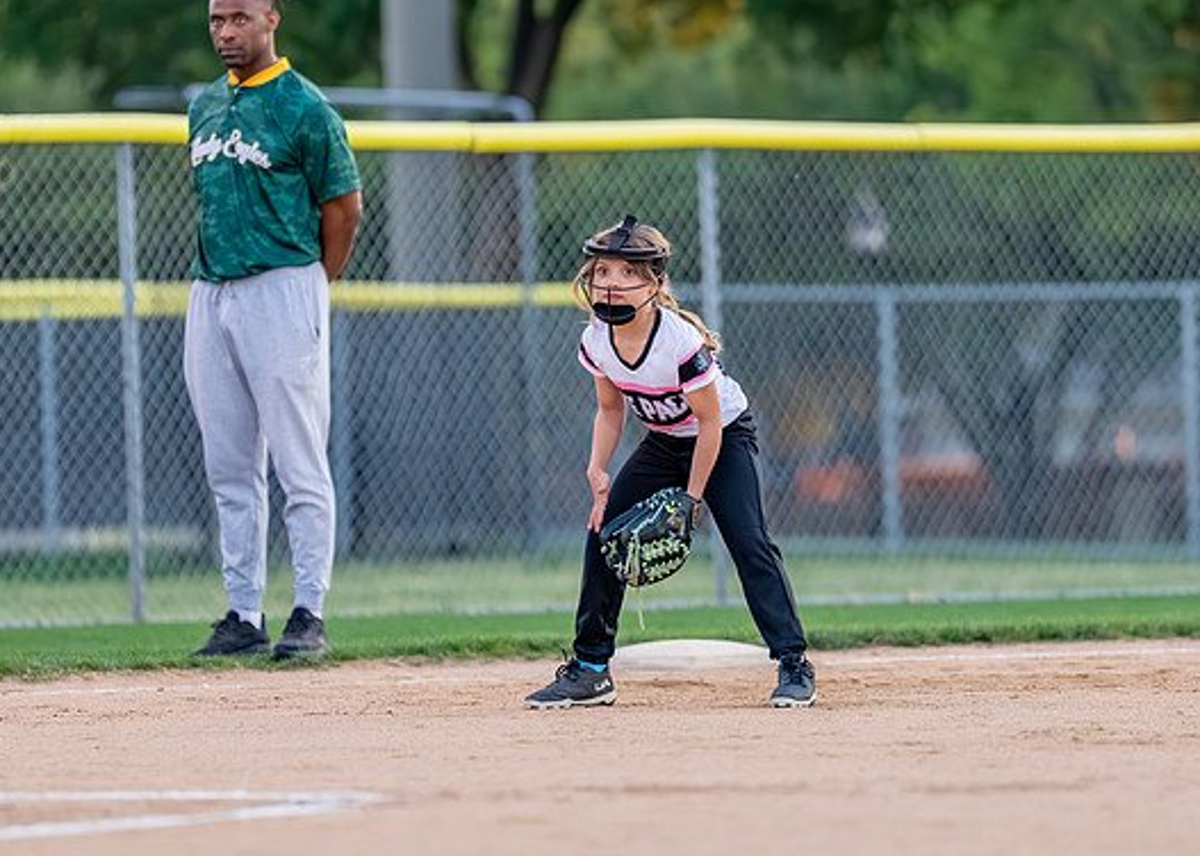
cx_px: 614
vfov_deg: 3.6
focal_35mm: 395
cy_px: 446
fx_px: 13457
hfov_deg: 5.1
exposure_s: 1/1250
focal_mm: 200
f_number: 2.8
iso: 1600
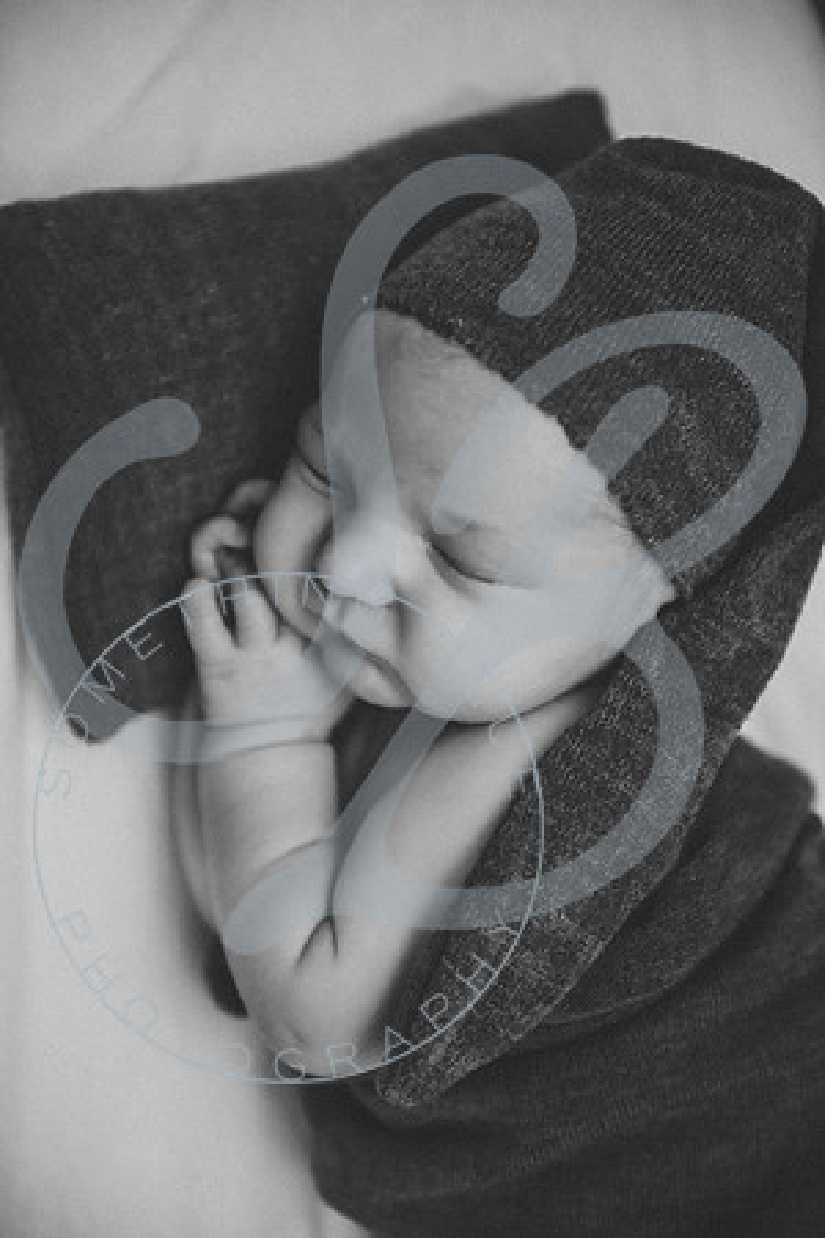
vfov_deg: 36.2
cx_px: 412
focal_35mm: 55
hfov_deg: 24.6
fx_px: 1890
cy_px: 619
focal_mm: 55
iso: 400
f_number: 2.8
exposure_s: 1/125
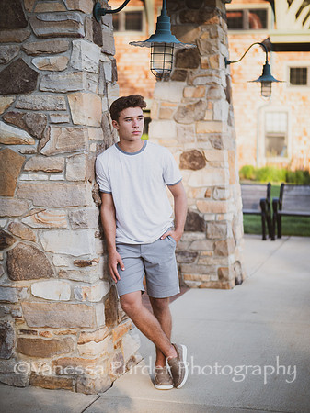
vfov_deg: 22.8
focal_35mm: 86
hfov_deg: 17.2
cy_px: 206
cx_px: 155
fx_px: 1028
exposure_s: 1/1250
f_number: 1.2
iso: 200
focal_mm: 43
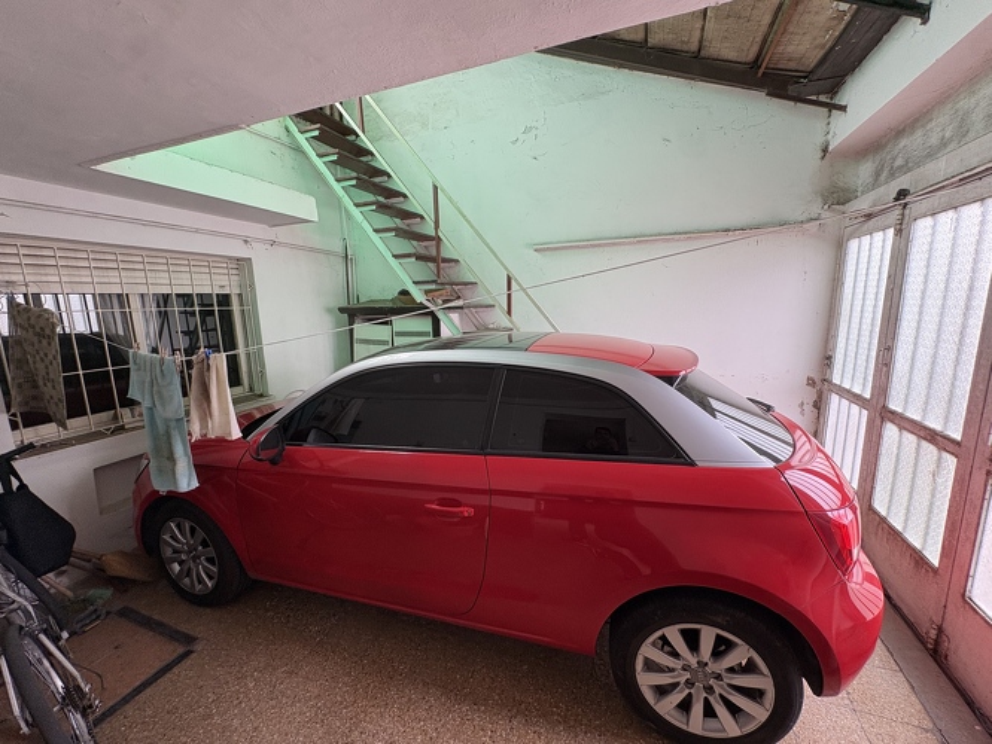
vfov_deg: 85.7
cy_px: 372
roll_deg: +1.7
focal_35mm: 14
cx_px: 496
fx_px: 401
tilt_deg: -9.1
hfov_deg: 102.0
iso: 160
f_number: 2.2
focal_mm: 2.22
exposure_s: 1/99
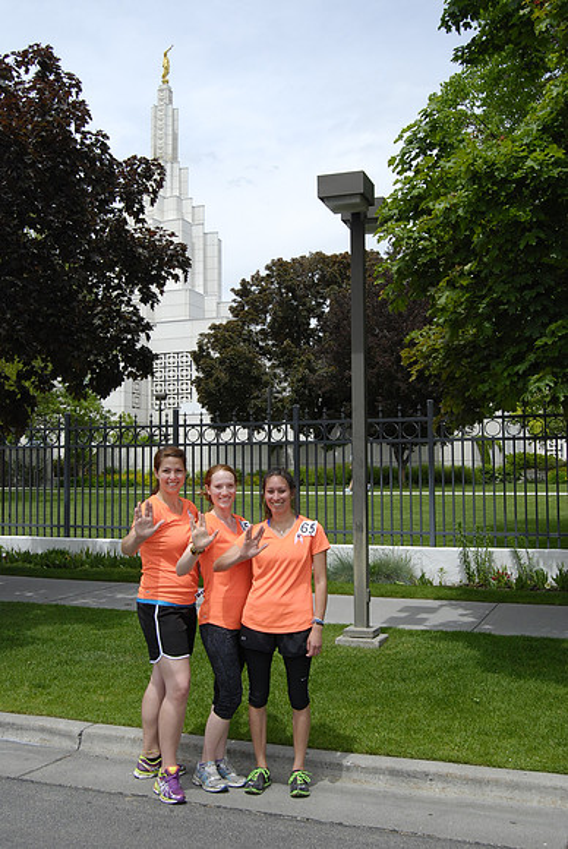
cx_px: 284
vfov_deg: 49.5
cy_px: 424
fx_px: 921
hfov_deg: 34.3
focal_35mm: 39
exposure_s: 1/640
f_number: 10
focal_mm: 26
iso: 400
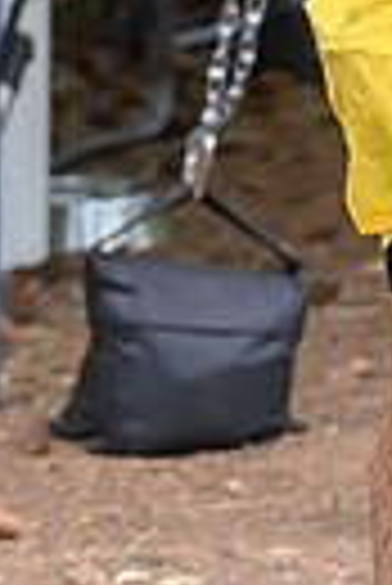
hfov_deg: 3.2
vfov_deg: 4.7
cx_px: 340
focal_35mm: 431
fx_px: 7020
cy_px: -526
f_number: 2.8
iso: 3200
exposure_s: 1/640
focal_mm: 70
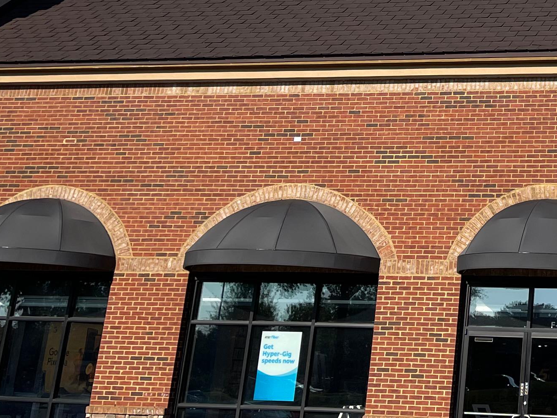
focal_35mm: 79
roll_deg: -2.6
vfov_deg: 17.7
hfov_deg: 22.9
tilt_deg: +20.3
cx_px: 646
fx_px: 1271
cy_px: -93
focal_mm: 5.1
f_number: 1.6
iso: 32
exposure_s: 1/3788
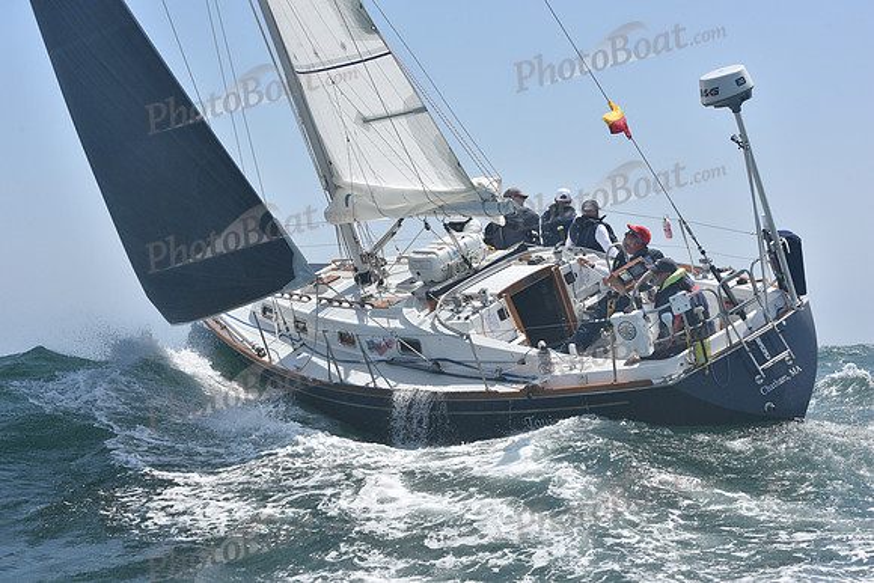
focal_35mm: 70
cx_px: 437
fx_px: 1700
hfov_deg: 28.8
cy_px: 292
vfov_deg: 19.5
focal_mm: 70
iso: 320
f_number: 10
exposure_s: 1/1000
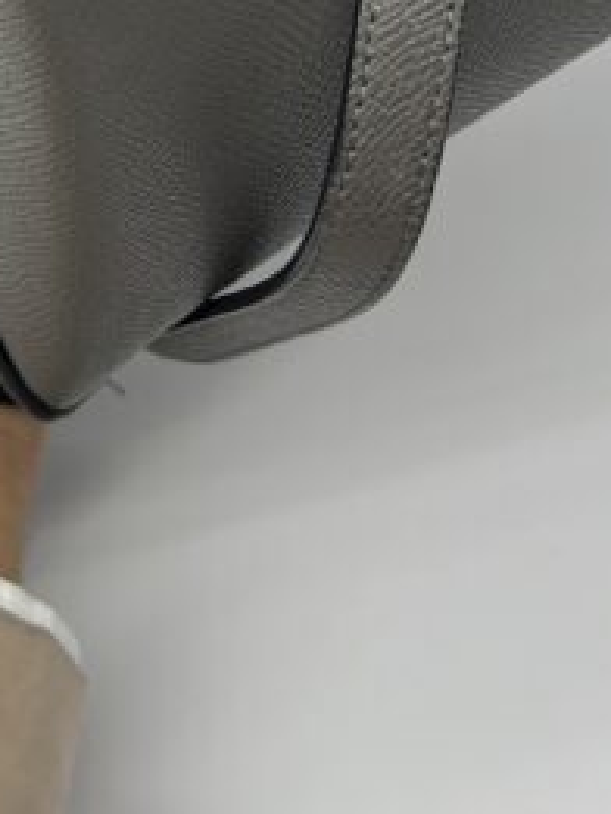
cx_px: 0
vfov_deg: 17.9
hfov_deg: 14.3
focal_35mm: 102
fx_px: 2399
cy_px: -259
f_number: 1.5
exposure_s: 1/100
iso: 40
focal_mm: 5.7
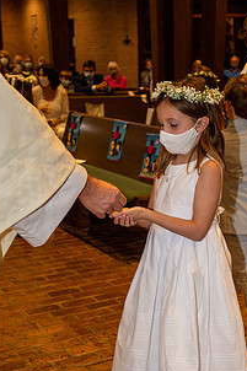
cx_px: 173
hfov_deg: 20.2
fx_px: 690
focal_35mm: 67
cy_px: 238
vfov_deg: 29.9
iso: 1600
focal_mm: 45
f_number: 5
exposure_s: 1/125
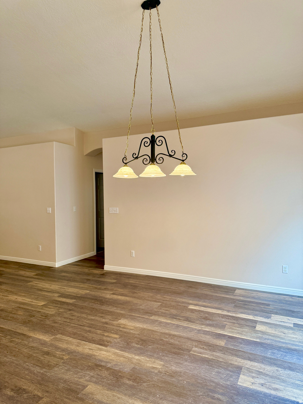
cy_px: 202
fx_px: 280
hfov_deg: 56.8
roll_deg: +0.7
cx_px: 152
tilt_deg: -0.9
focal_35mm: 24
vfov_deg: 71.6
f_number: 1.78
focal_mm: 6.76
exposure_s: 1/212
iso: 200
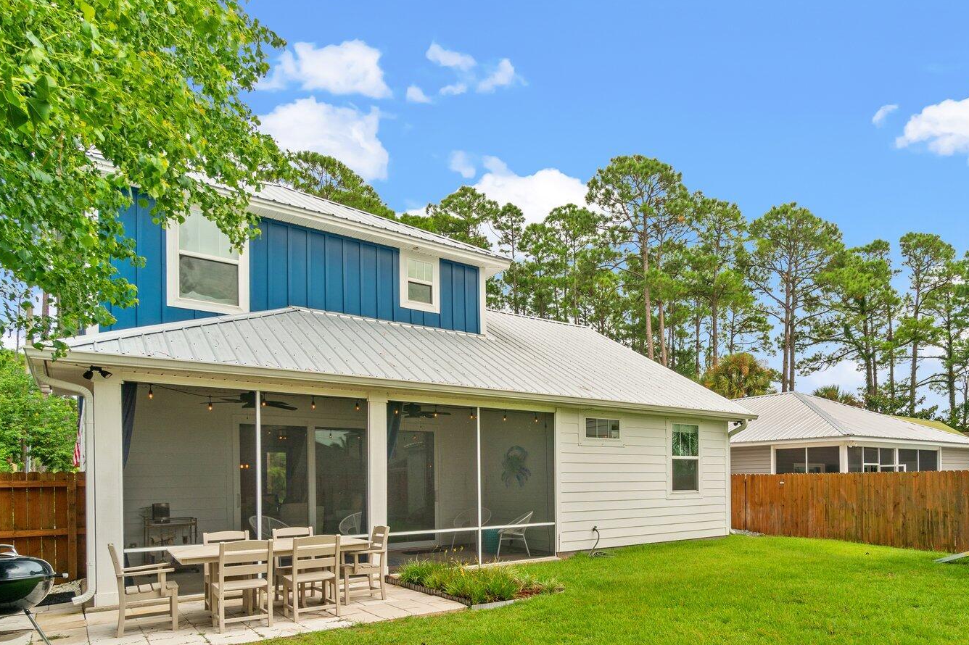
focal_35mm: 23
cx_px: 630
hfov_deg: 74.2
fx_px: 619
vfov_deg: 52.8
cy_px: 479
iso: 100
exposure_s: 1/30
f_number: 8
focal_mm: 10
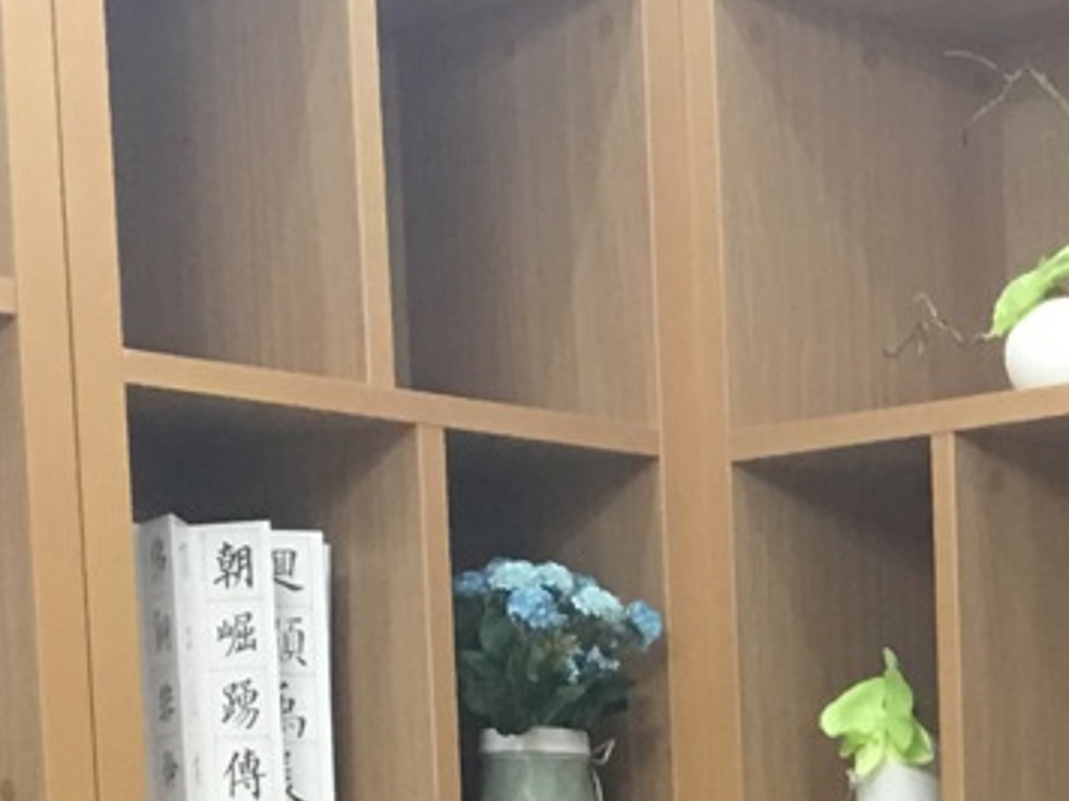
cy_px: 1513
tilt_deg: -5.0
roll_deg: +0.4
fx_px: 4198
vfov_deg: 10.2
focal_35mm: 136
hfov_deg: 13.6
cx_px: 1622
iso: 64
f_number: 2.2
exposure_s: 1/17
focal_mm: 4.15
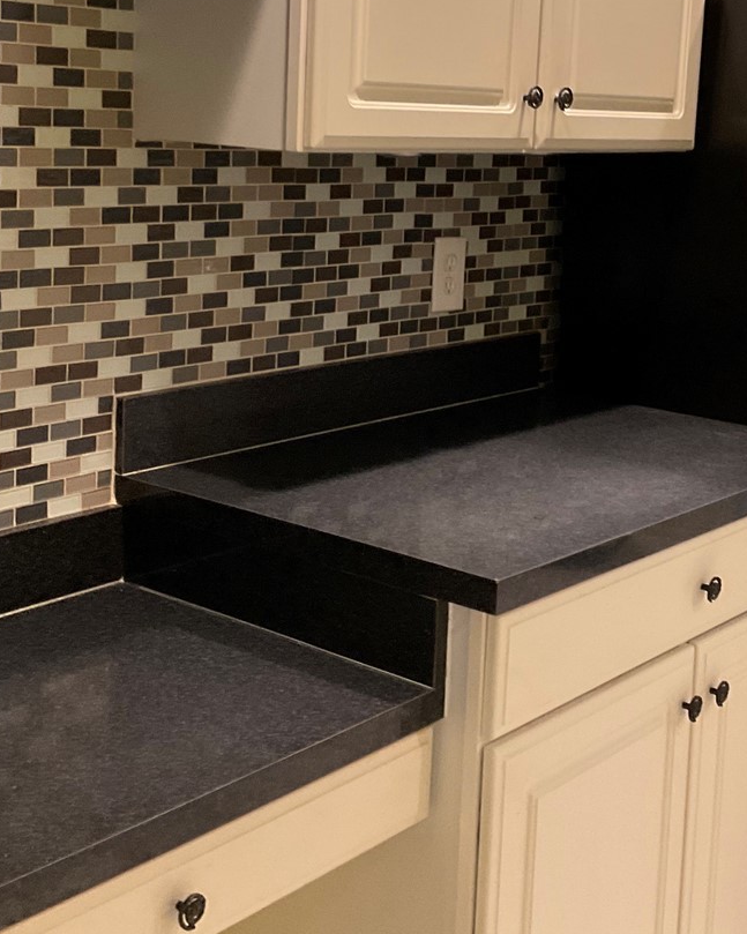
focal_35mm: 56
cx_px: 509
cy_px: 287
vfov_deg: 33.2
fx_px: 1548
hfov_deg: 26.9
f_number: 1.8
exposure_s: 1/60
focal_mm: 3
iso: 125
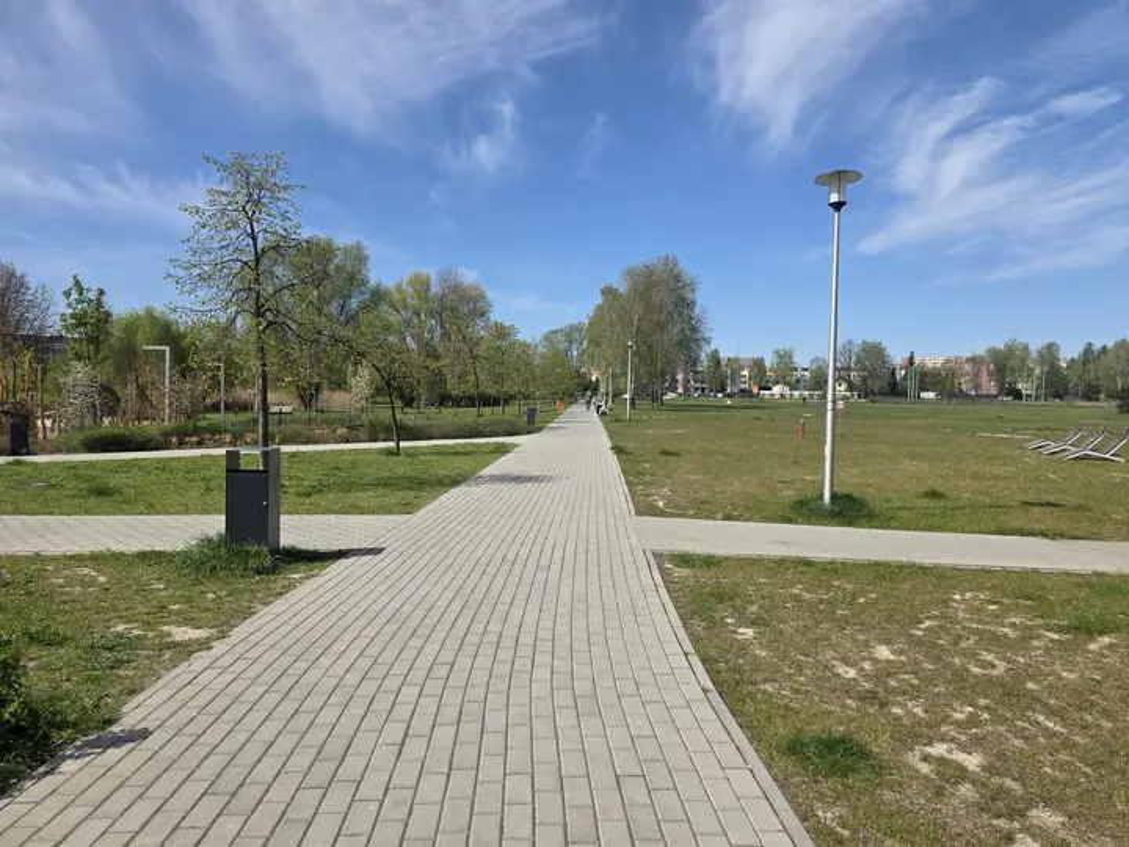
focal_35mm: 23
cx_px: 564
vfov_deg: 58.9
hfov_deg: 73.9
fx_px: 750
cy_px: 424
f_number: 1.7
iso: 80
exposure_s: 1/6809
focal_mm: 6.3
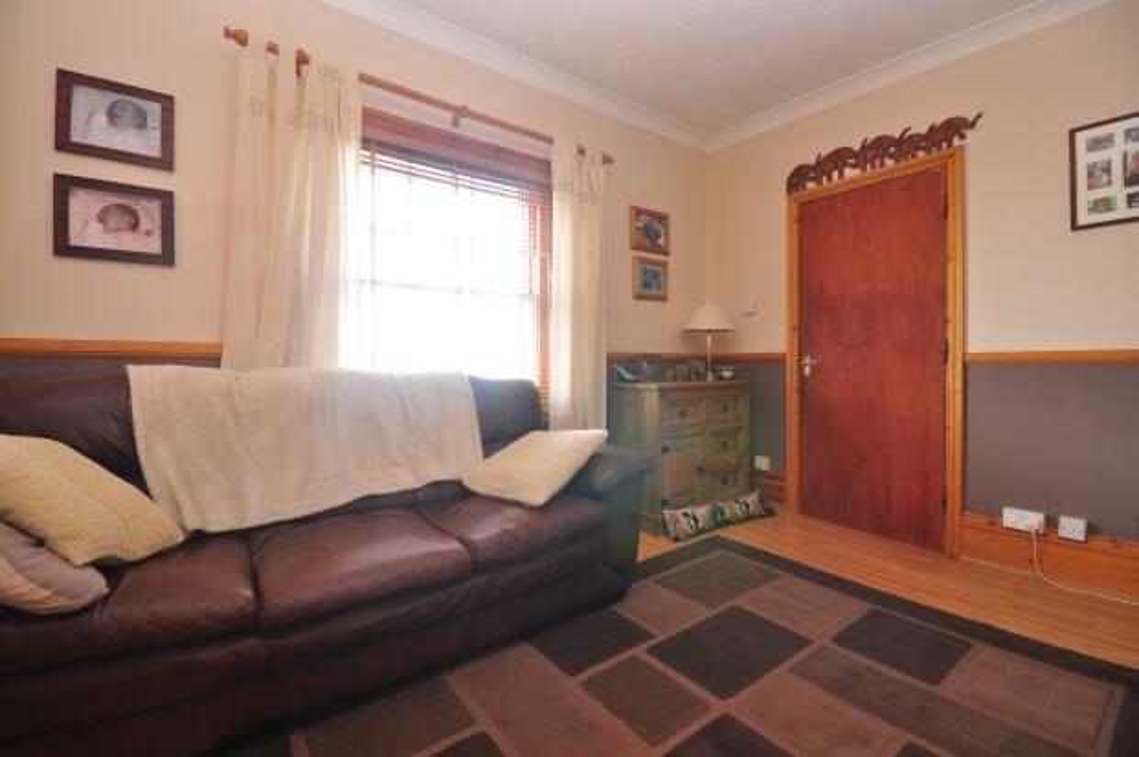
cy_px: 378
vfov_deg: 77.2
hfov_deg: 100.4
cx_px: 570
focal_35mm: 15
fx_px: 474
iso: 200
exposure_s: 1/1.6
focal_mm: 10
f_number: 11
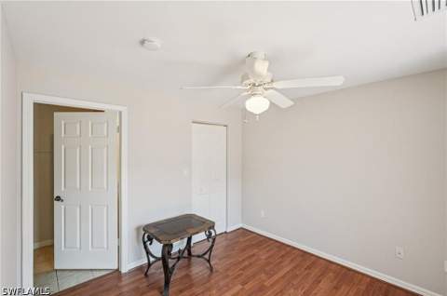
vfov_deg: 73.5
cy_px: 148
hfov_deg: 96.8
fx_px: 198
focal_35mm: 16
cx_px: 224
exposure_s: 1/25
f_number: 8
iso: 400
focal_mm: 16
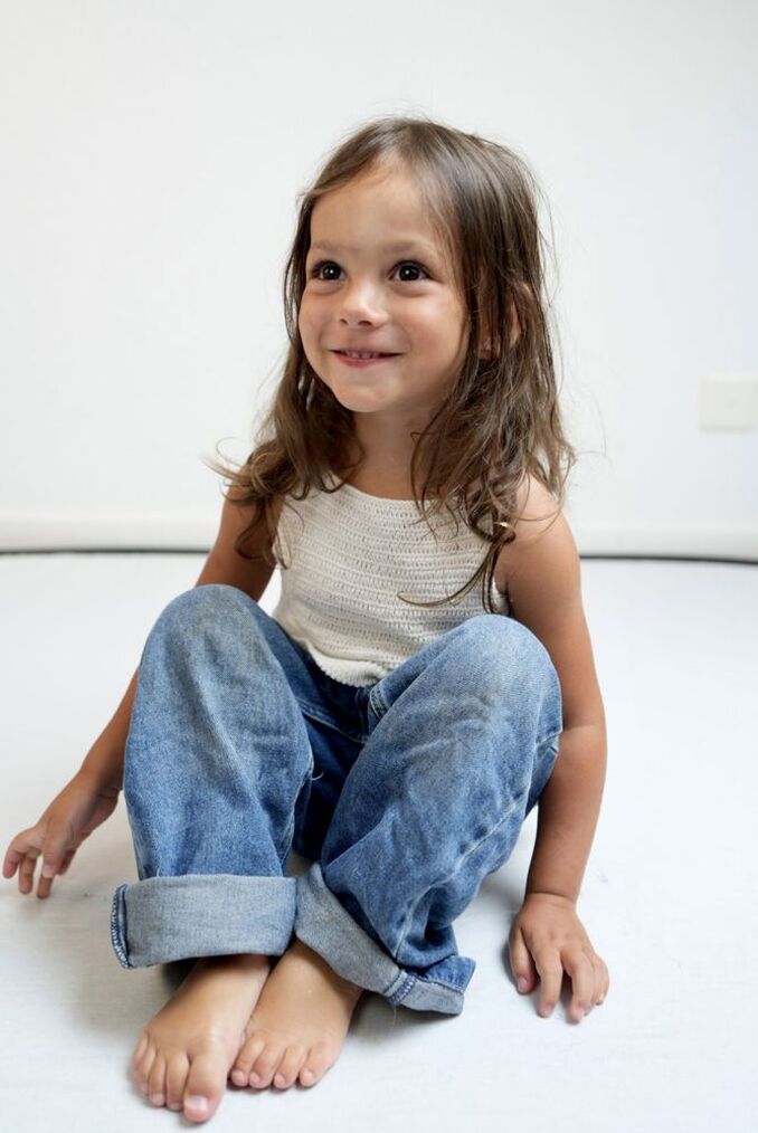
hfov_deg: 37.9
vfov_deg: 54.4
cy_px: 566
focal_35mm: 35
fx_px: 1103
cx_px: 379
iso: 250
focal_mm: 35
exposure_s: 1/160
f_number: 2.8
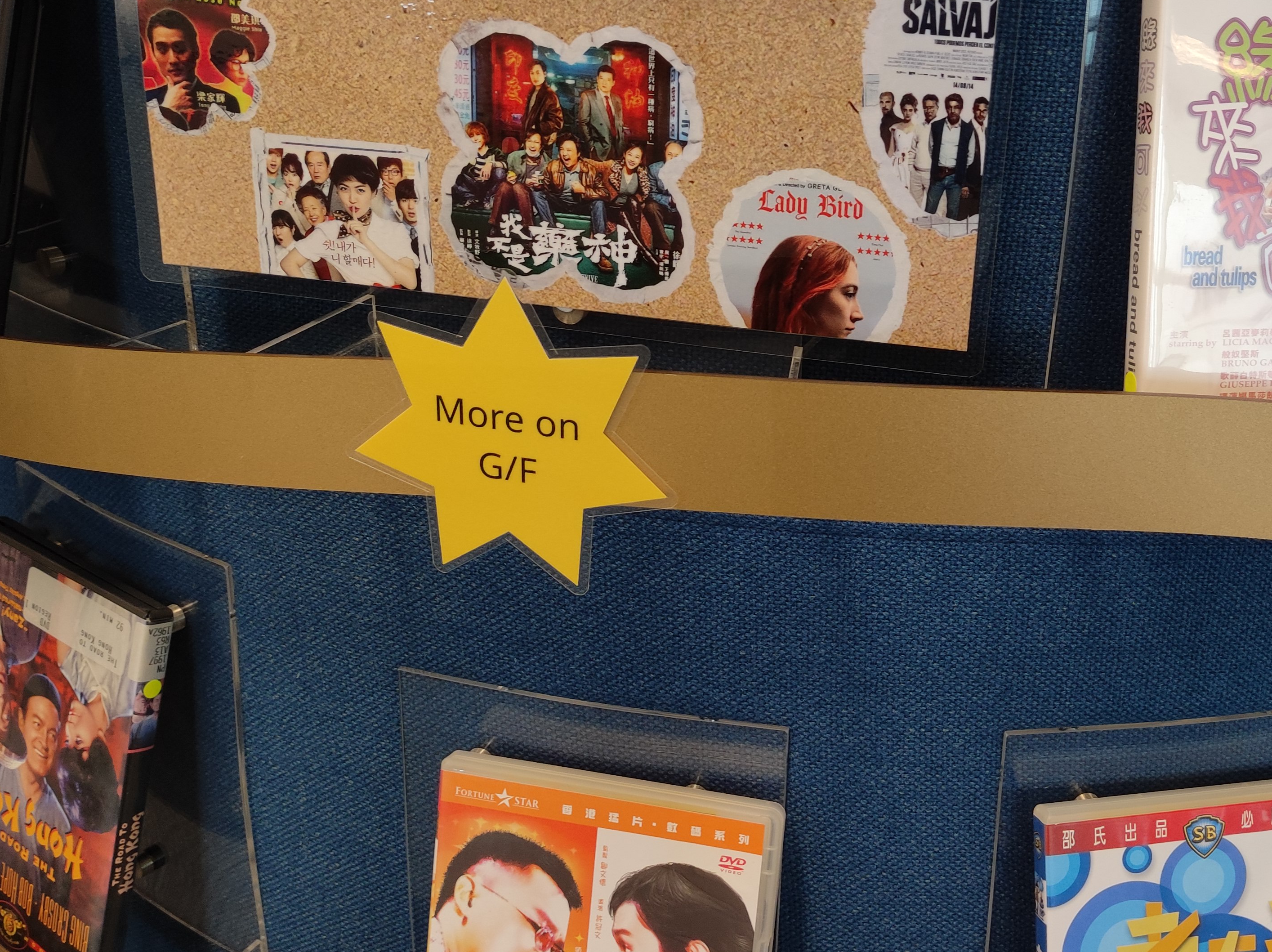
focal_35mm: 41
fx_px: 1505
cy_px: 437
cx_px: 797
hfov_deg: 45.4
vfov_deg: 35.1
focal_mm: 4.7
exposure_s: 1/50
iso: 310
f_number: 1.79
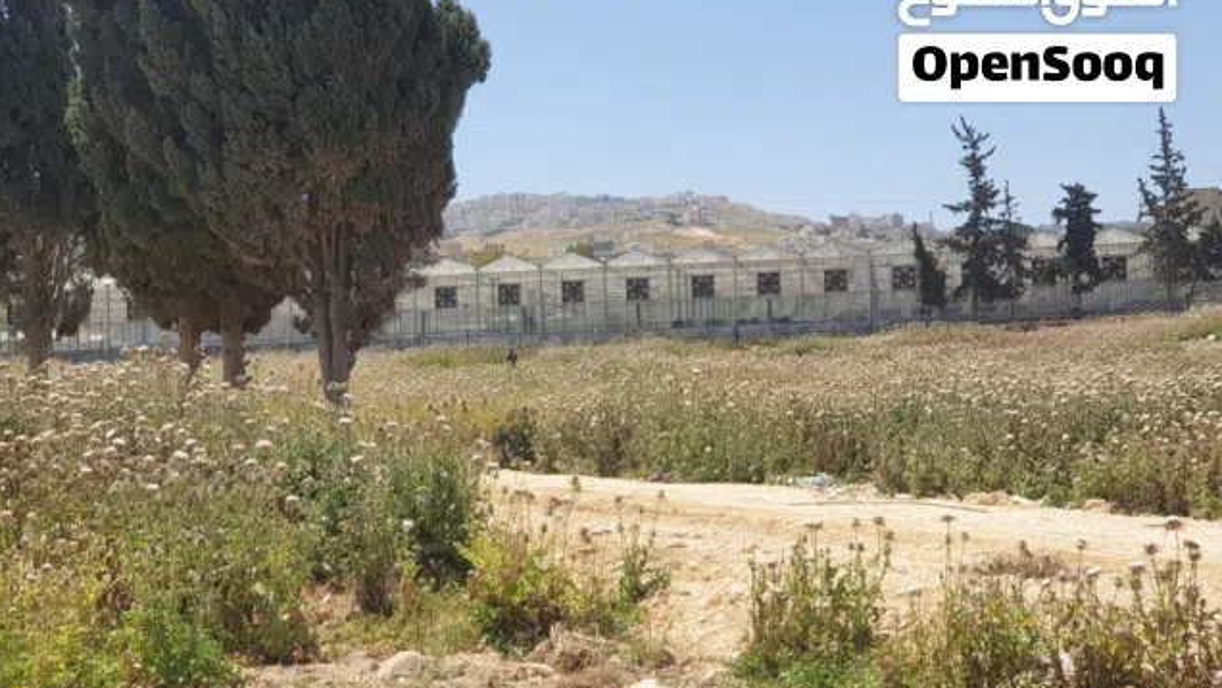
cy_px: 379
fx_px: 1847
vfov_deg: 21.1
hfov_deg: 36.6
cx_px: 609
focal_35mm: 57
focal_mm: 6
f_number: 2.4
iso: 100
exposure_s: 1/799
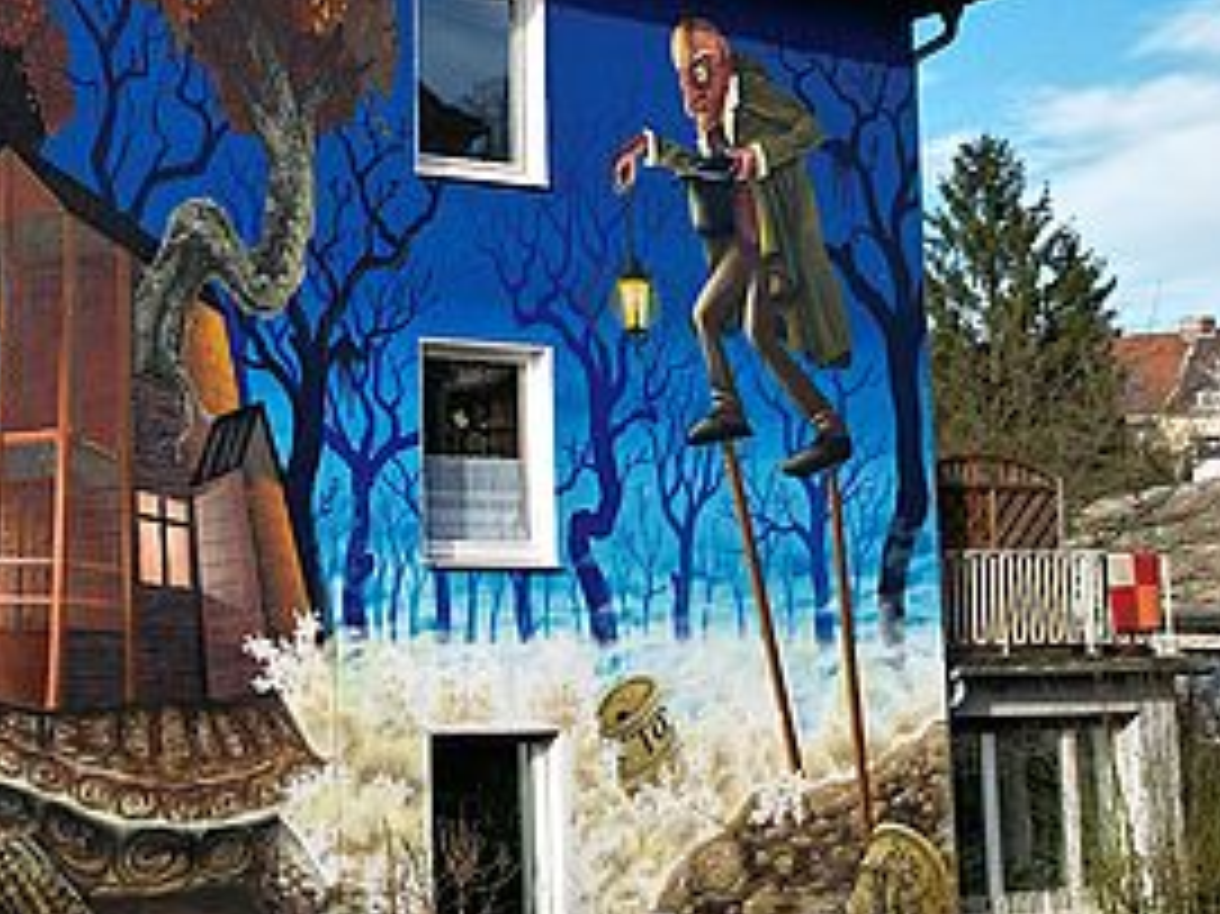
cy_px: 387
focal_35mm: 51
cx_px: -14
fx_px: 1797
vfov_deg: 28.5
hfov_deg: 34.0
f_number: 1.7
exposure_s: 1/1500
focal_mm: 6.72
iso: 120
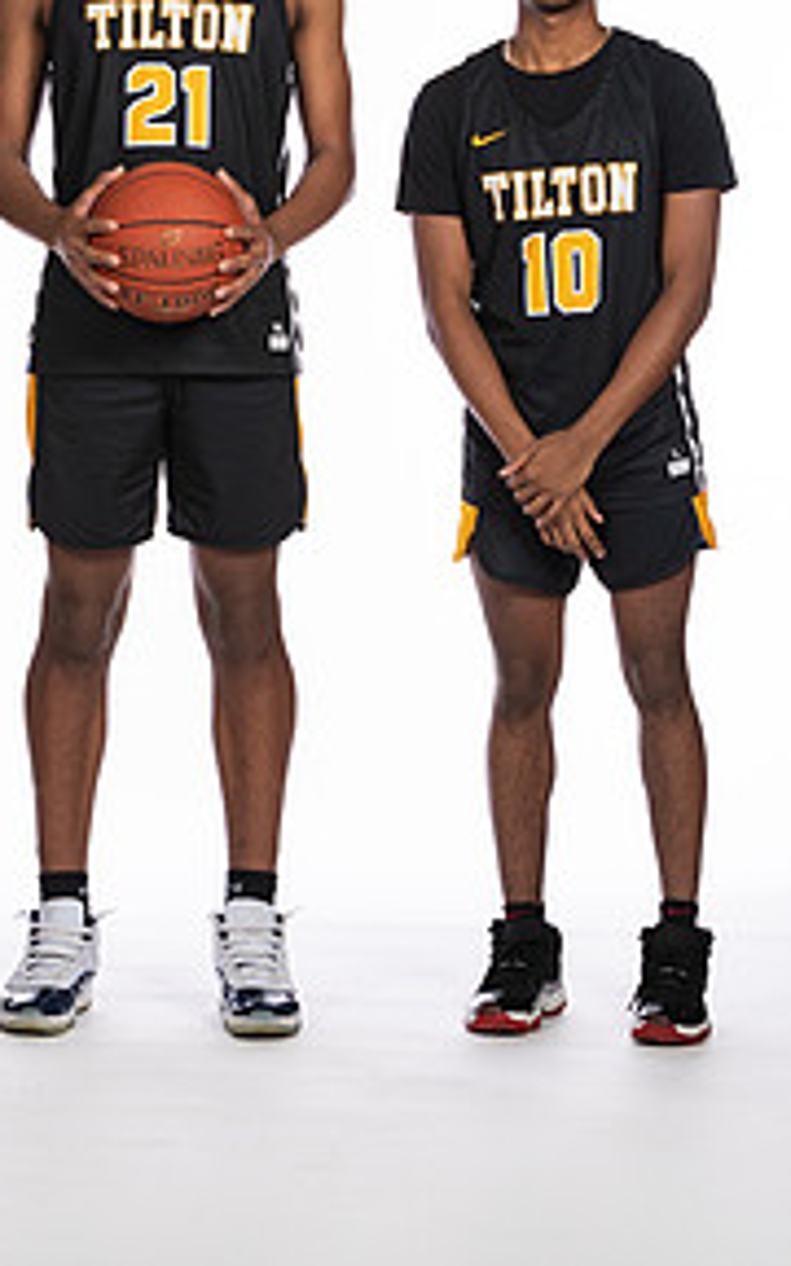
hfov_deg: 7.8
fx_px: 5760
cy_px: 347
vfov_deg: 12.5
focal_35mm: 167
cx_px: 180
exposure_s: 1/100
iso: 100
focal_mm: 70
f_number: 5.6
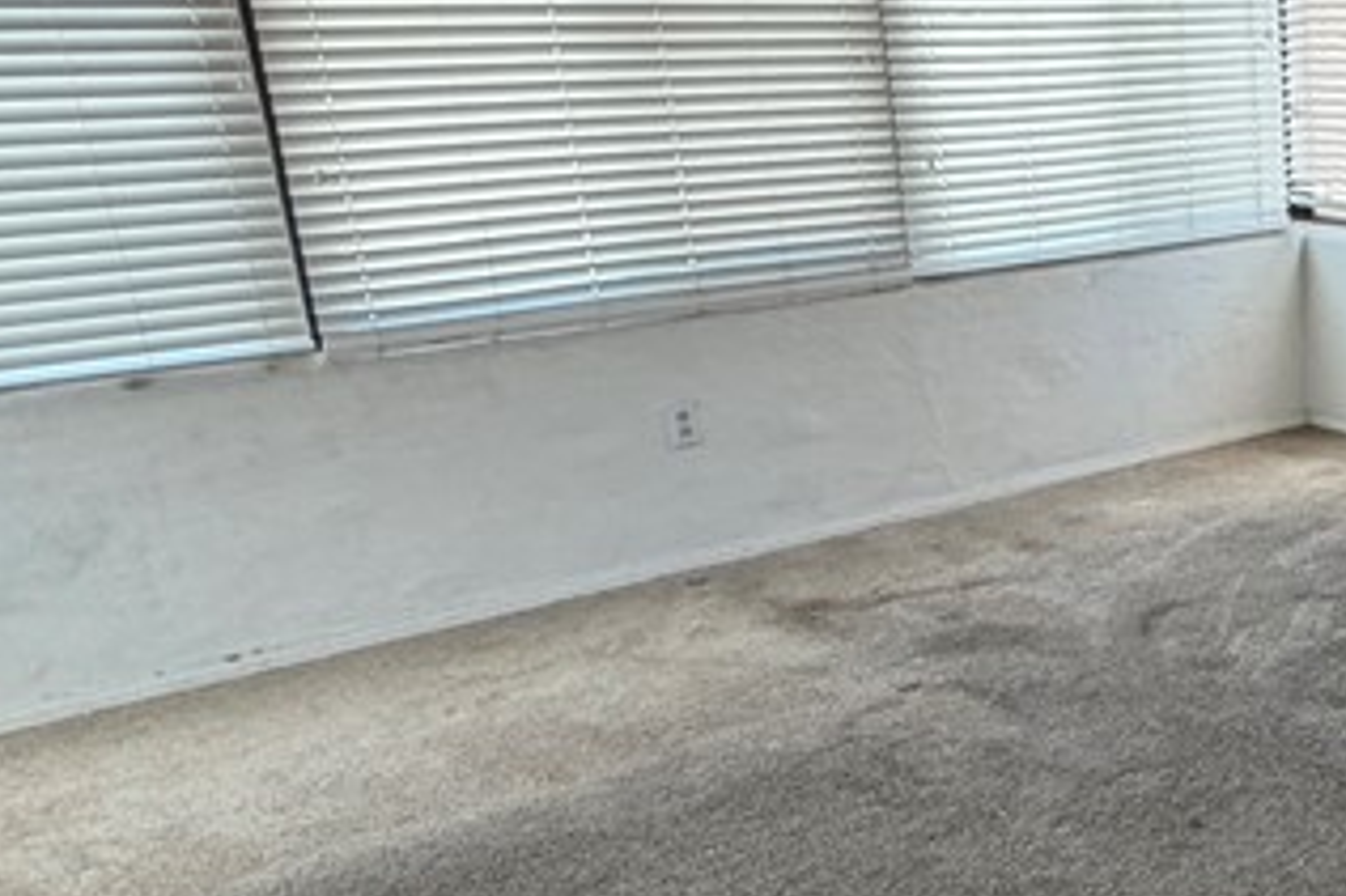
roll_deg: +0.5
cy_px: 535
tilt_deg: -15.3
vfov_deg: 28.6
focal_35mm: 47
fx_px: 1756
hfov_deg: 35.2
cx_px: 1524
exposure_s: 1/120
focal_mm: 2.22
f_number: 2.2
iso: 160
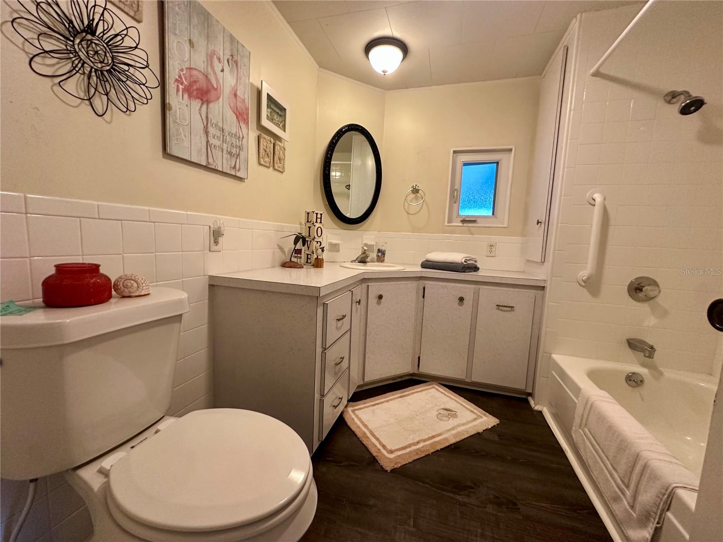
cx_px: 362
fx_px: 292
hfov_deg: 102.1
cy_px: 271
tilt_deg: -7.7
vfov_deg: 85.7
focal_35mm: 14
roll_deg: -2.3
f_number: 2.2
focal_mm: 2.22
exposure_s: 1/60
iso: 250
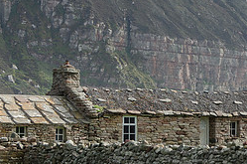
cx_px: 347
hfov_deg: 9.5
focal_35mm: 212
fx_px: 1452
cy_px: 109
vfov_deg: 6.5
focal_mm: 40
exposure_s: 1/320
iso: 100
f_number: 7.1
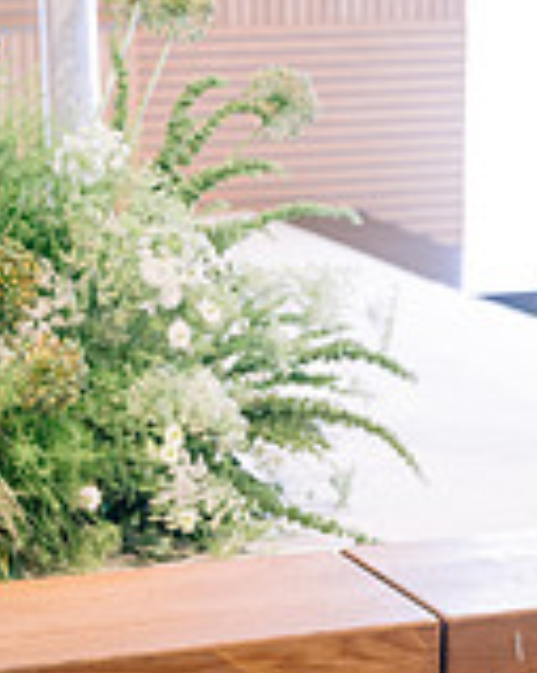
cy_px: 605
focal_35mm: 133
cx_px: 376
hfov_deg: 11.6
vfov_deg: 14.3
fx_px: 2645
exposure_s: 1/125
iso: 400
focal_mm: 50
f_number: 2.8
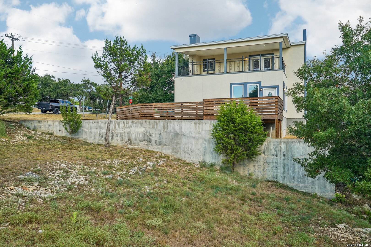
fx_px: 299
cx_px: 186
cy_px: 124
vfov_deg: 45.0
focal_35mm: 29
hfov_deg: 63.7
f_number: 8
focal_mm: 29
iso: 200
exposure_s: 1/100
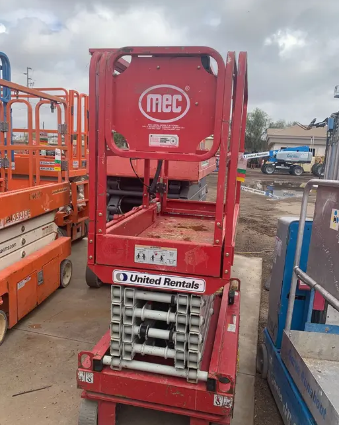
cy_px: 208
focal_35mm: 29
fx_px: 364
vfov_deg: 60.5
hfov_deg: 49.9
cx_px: 174
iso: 25
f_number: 1.8
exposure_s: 1/1314
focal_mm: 4.25
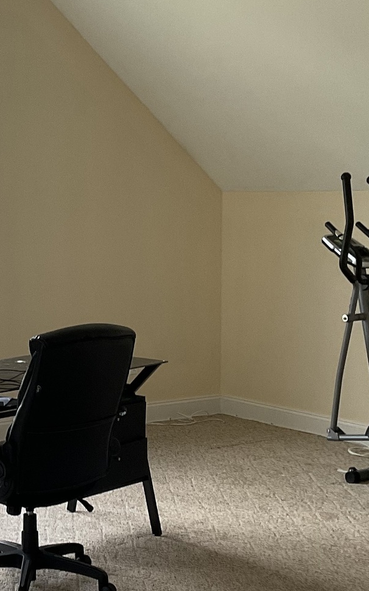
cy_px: 325
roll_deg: +0.7
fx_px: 1175
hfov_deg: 17.3
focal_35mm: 73
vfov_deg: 28.2
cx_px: -28
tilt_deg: -5.0
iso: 50
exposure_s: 1/122
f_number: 1.8
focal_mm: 3
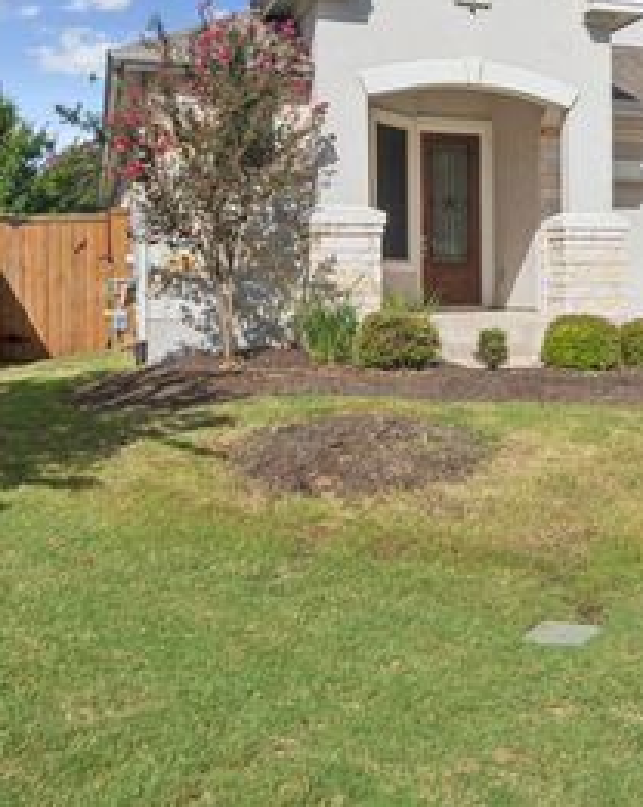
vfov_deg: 40.9
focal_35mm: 45
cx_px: 572
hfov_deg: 31.8
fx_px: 1073
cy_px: 298
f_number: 22
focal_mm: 25
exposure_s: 1/160
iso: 250
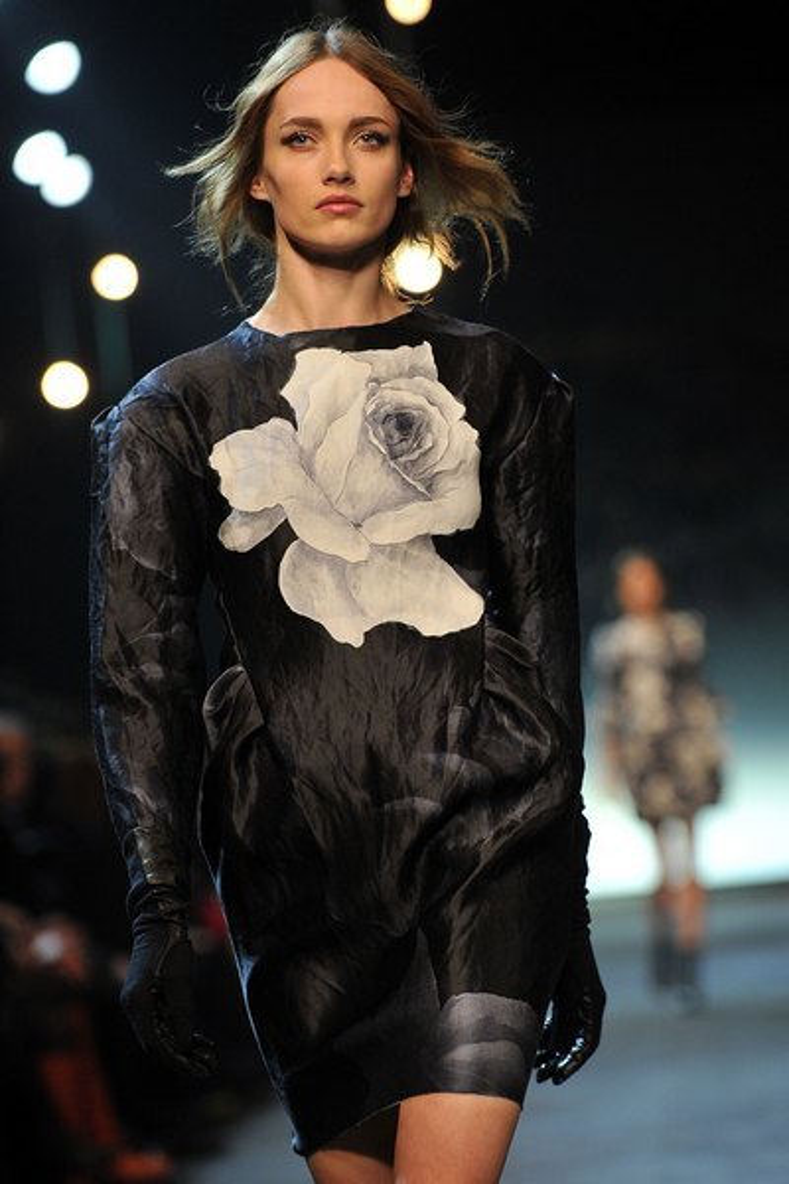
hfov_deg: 8.9
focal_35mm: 155
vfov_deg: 13.2
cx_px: 394
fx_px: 5095
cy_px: 592
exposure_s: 1/800
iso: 2500
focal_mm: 155
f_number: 3.5
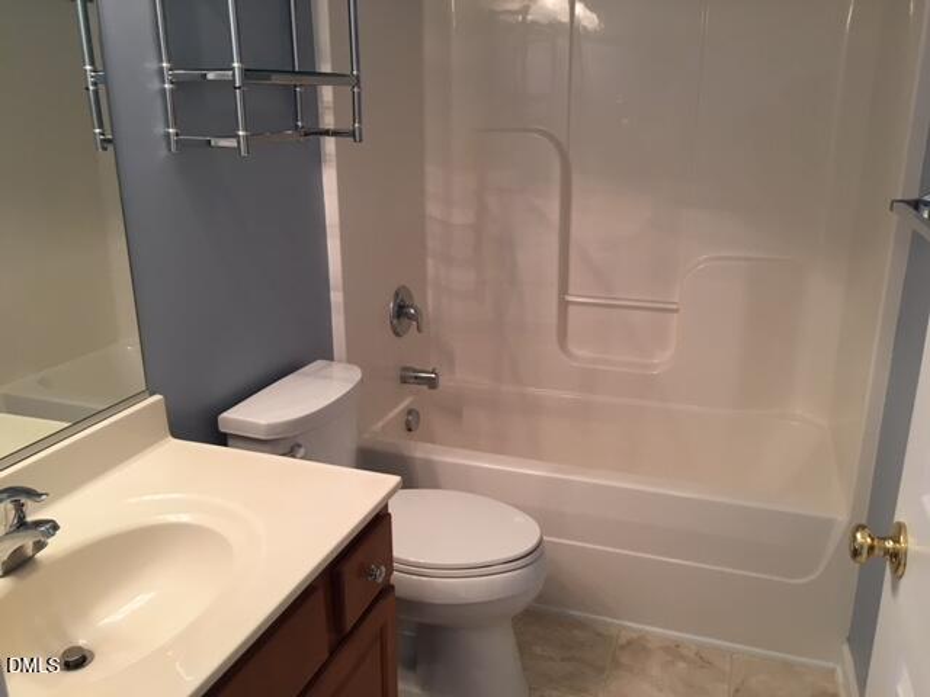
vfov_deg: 48.2
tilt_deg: -17.6
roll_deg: -0.2
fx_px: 779
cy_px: 348
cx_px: 465
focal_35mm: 29
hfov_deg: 61.7
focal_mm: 4.15
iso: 80
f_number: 2.2
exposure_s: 1/33
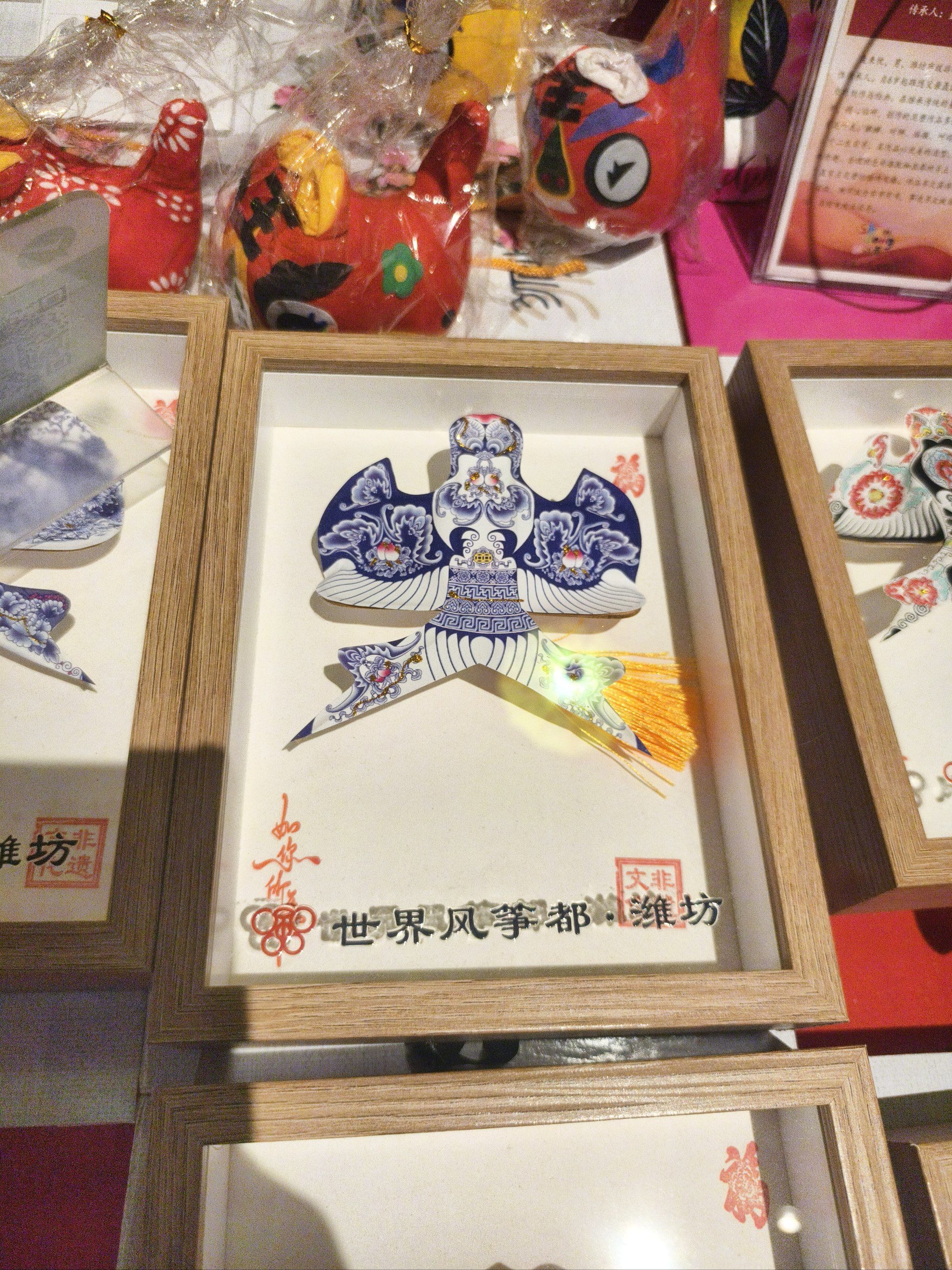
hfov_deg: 58.9
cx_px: 476
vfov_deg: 73.9
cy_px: 635
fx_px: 843
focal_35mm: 23
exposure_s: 1/667
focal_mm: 5.6
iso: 863
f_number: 1.57
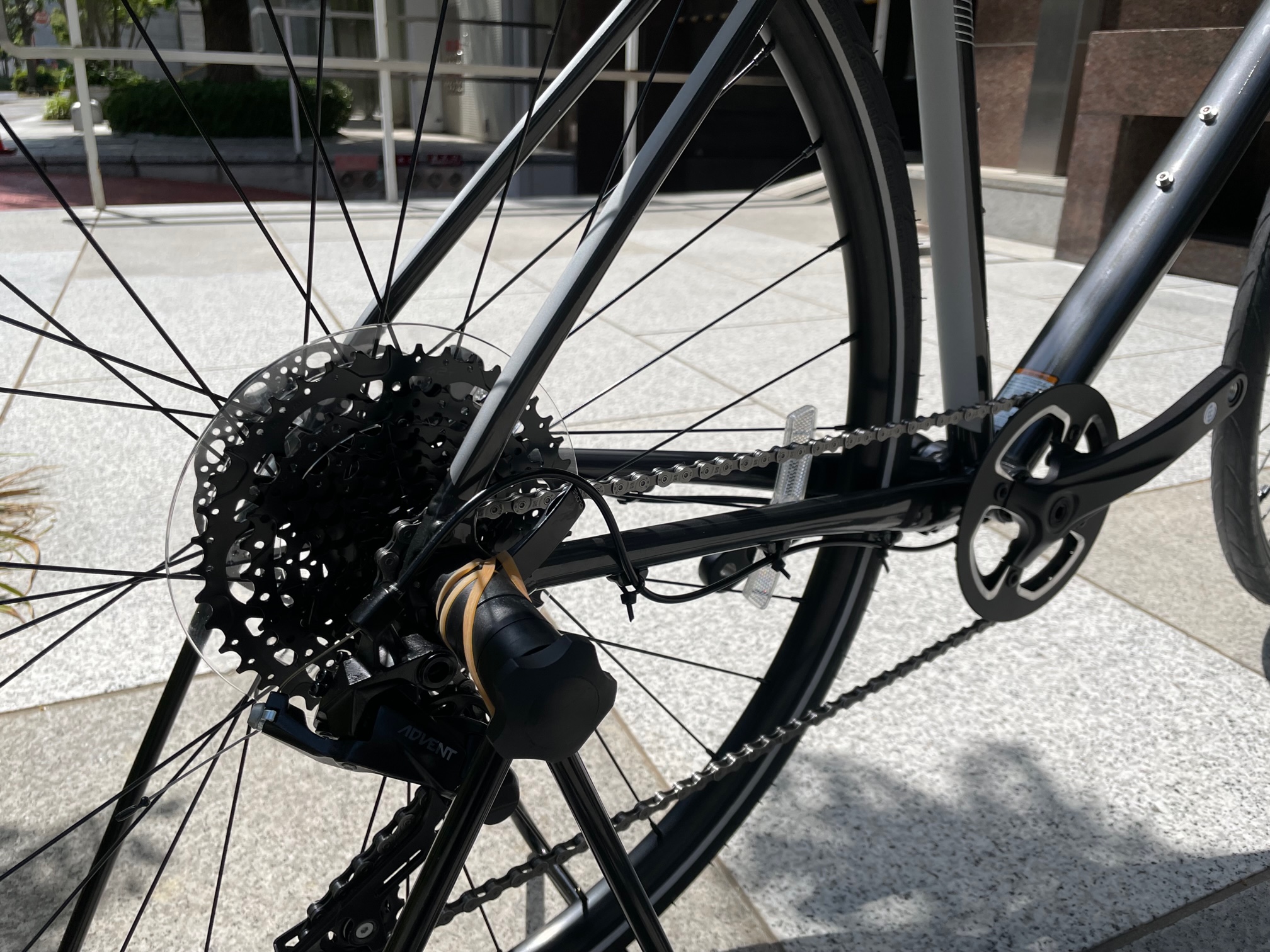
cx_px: 635
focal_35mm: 26
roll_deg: -1.5
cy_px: 476
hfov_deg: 67.3
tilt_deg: -20.9
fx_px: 954
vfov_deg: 53.1
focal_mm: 4.2
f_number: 1.6
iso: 32
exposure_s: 1/4651
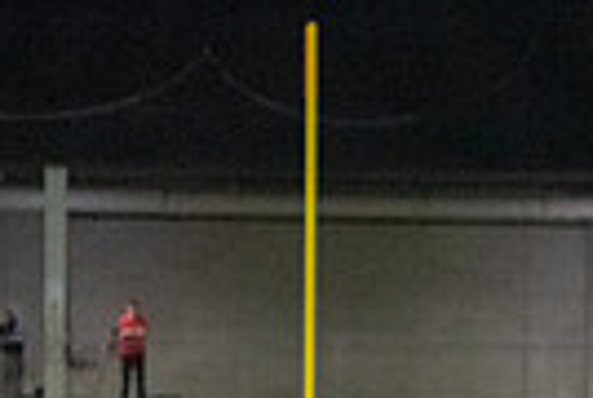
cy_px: 776
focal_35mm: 432
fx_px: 7132
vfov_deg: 3.2
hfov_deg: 4.7
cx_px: 1093
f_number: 4.5
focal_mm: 100
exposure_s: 1/1250
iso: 12800
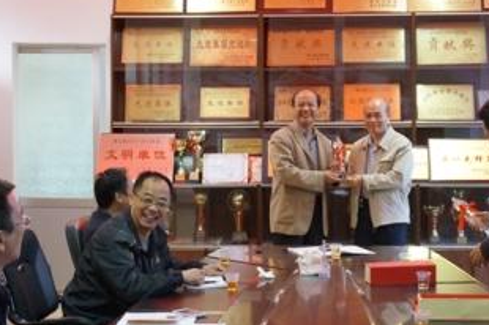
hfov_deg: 30.9
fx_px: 882
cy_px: 112
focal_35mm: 65
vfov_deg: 20.8
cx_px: 293
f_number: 5
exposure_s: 1/100
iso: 3200
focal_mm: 30
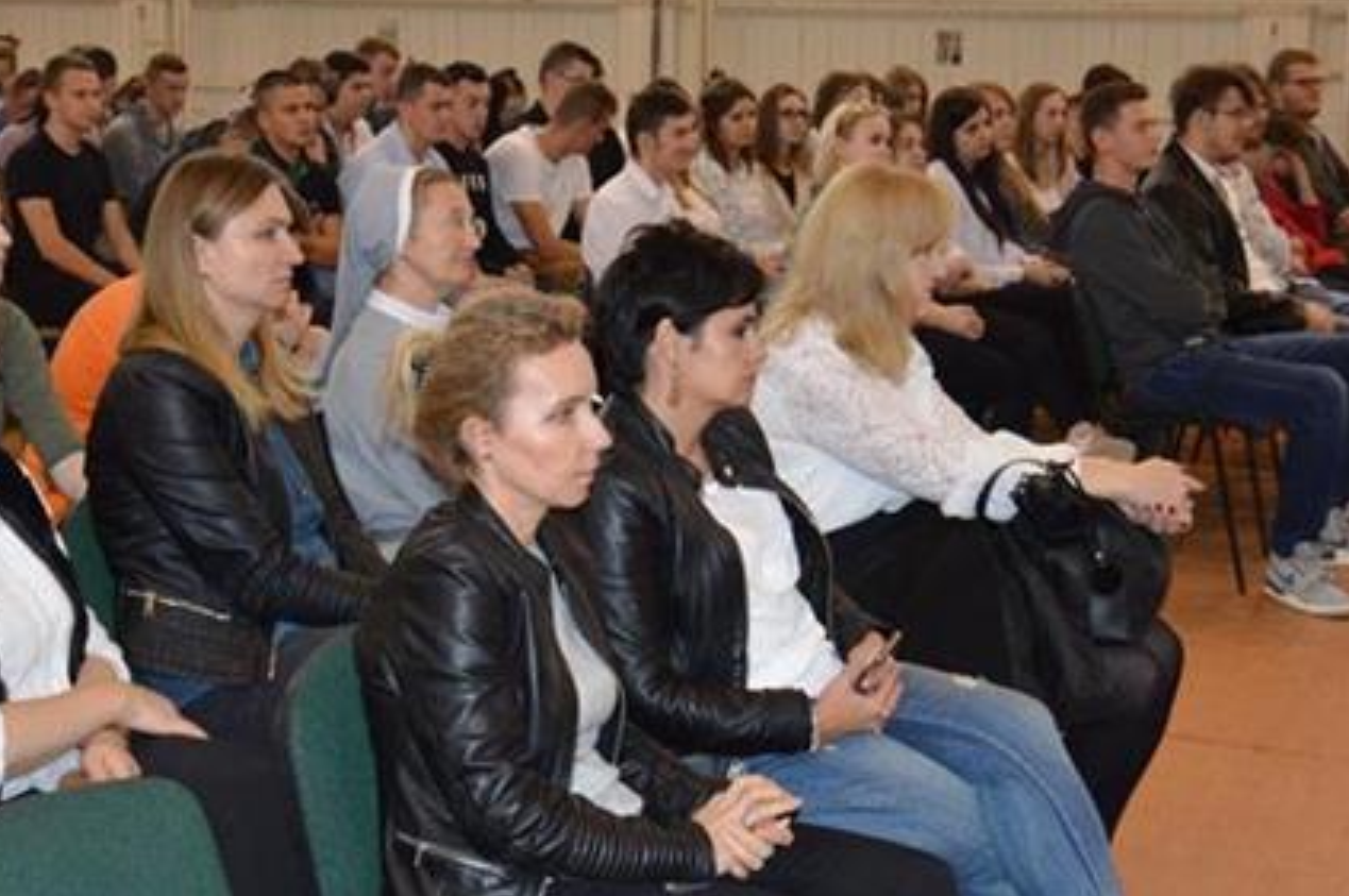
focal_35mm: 60
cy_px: 367
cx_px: 504
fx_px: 2246
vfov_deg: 22.5
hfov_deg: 33.3
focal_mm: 26
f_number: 4
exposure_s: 1/60
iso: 720
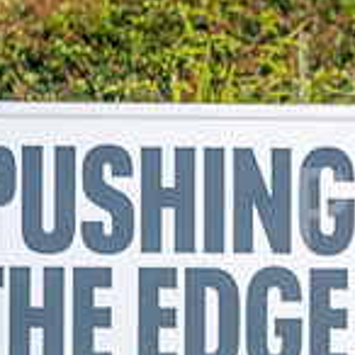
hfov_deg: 1.4
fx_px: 14097
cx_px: 648
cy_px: 79
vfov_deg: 1.4
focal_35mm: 1215
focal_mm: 300
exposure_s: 1/2000
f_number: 4
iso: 500
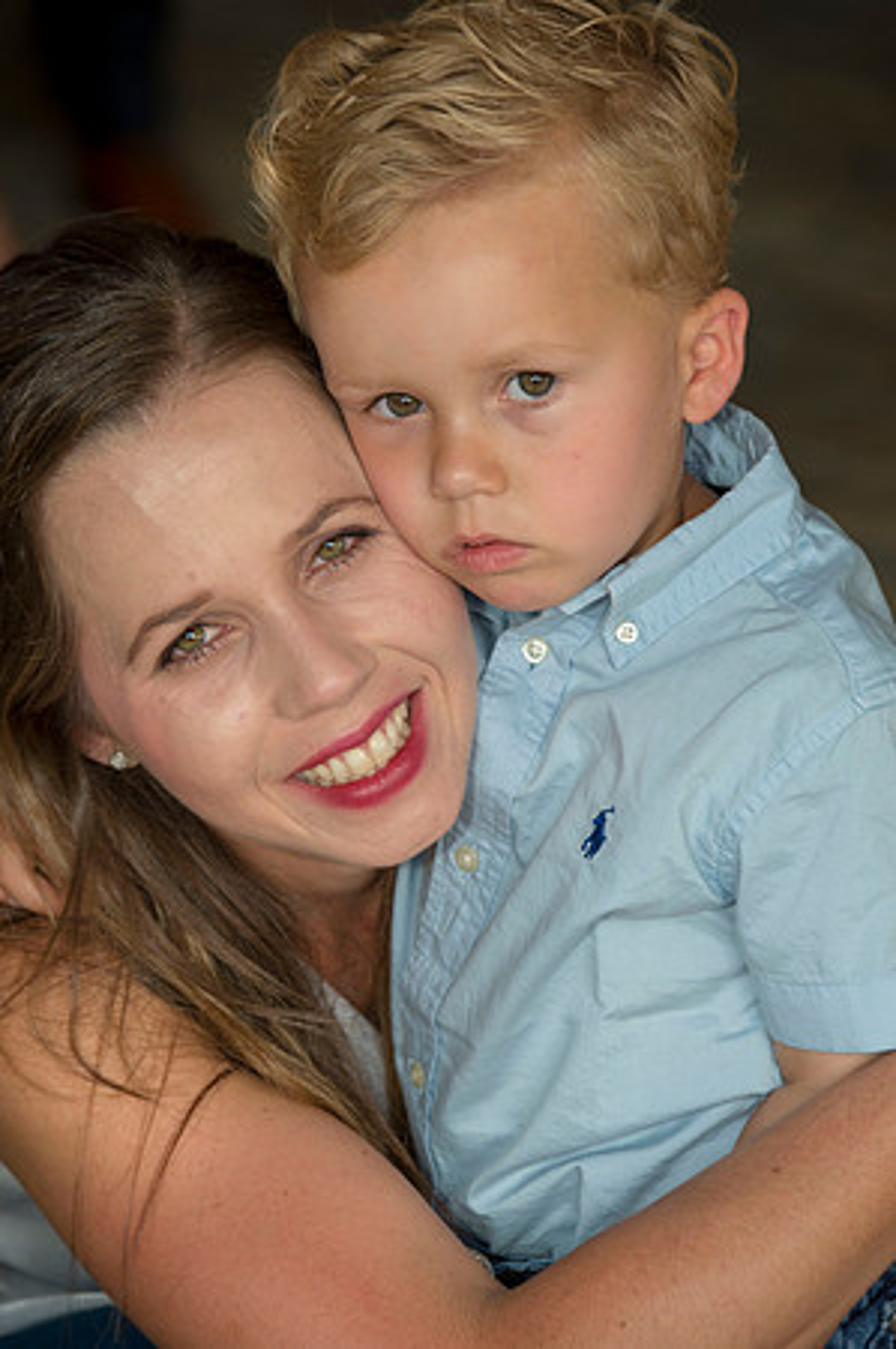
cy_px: 674
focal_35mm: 170
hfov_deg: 8.1
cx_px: 448
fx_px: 6361
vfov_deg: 12.1
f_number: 5.6
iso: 500
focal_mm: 170
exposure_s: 1/125
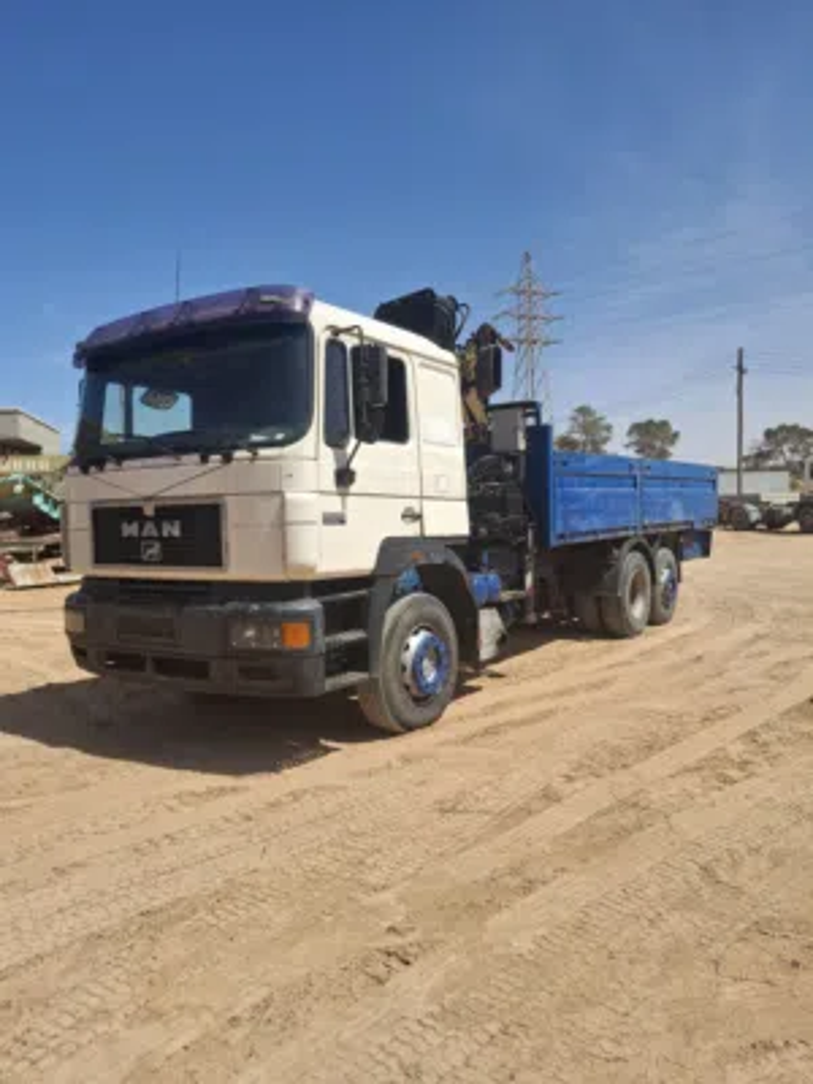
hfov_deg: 54.9
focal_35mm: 25
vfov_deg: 69.4
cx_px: 406
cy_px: 542
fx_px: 783
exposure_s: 1/3145
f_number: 1.8
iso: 32
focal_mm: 4.69
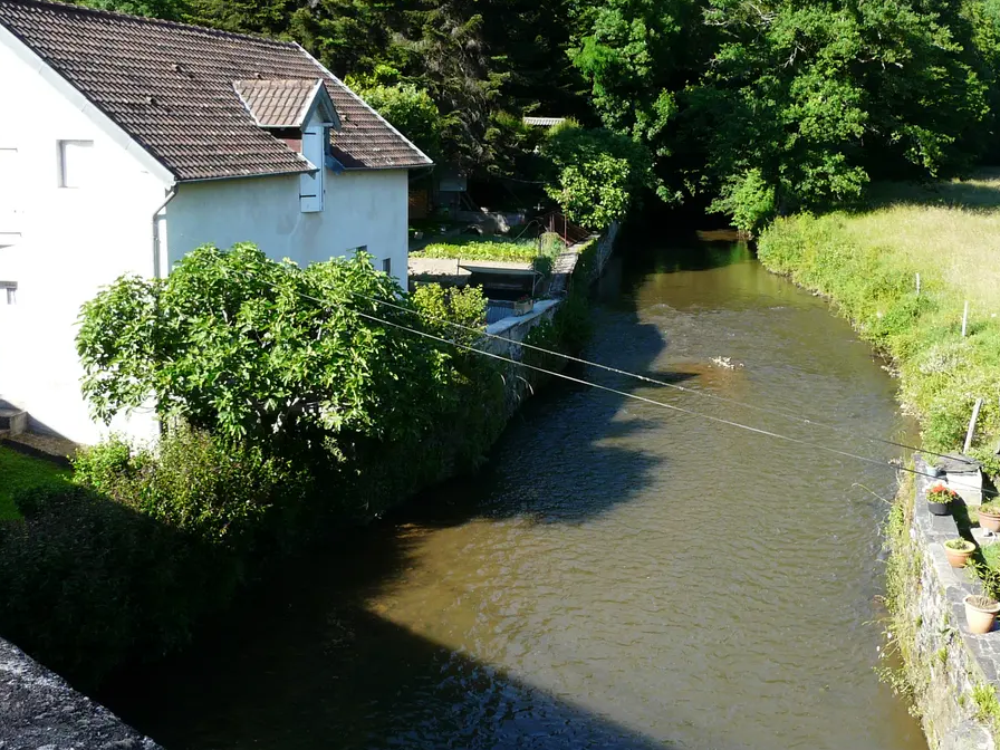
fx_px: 1156
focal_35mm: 40
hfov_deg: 46.5
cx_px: 614
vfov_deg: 35.9
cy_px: 318
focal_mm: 4.6
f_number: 4.5
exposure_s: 1/200
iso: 100
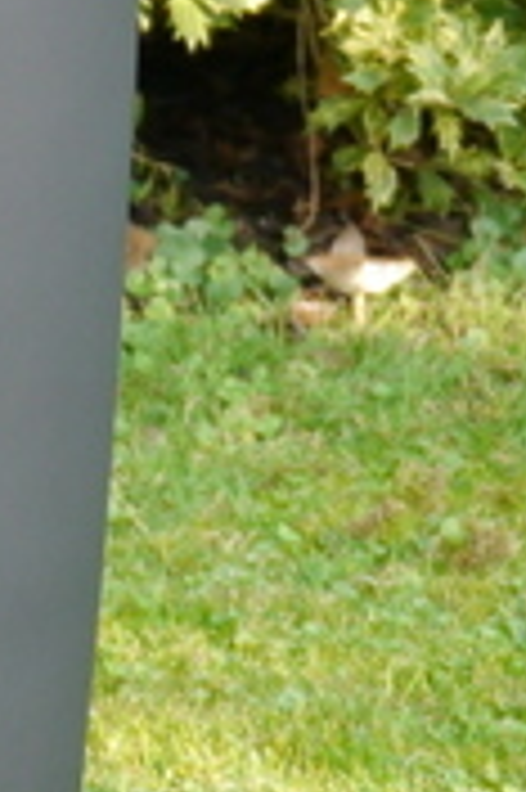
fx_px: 8717
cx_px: 13
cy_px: 594
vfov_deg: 5.2
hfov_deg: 3.5
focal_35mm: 397
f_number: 5.6
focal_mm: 42
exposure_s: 1/80
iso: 640
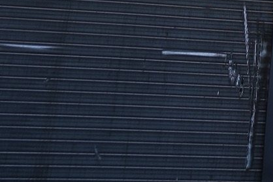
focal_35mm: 167
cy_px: -265
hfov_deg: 10.8
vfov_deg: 7.6
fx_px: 1264
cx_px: 614
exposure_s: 1/80
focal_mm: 31.7
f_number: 3.5
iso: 200
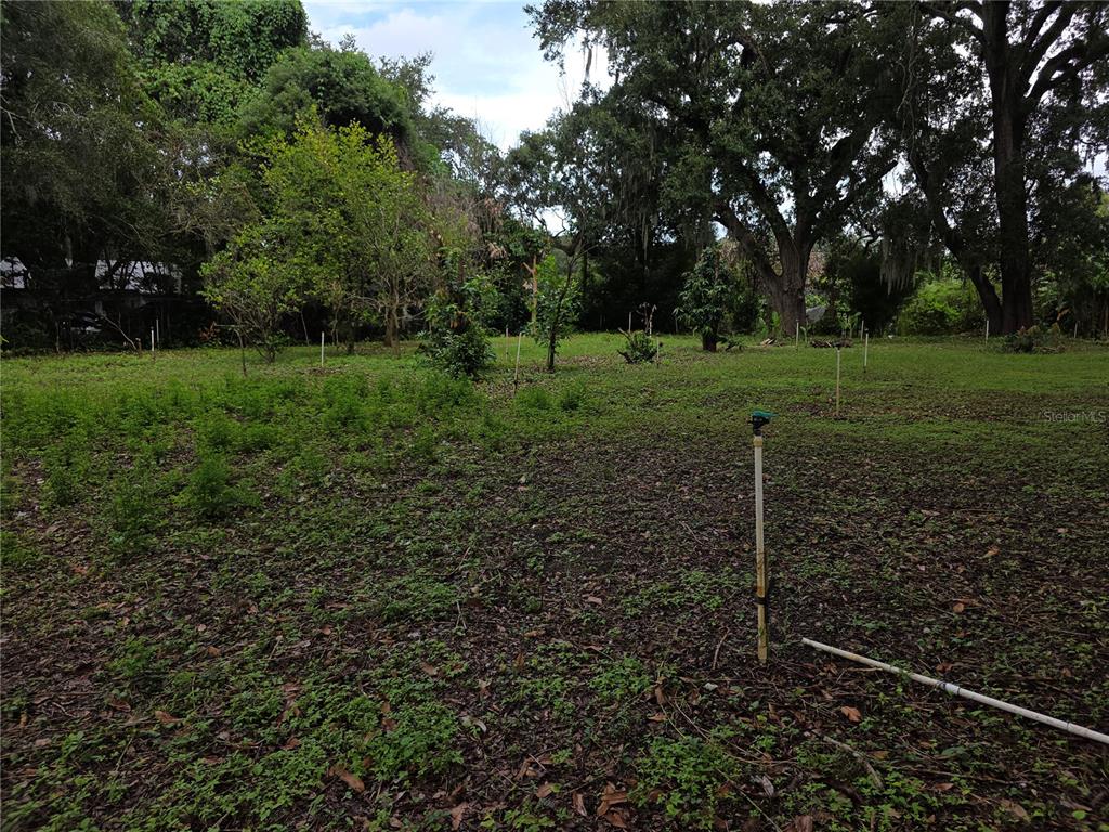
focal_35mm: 23
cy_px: 416
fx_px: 737
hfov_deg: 73.9
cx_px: 554
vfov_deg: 58.9
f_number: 1.7
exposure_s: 1/300
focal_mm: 6.3
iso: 12
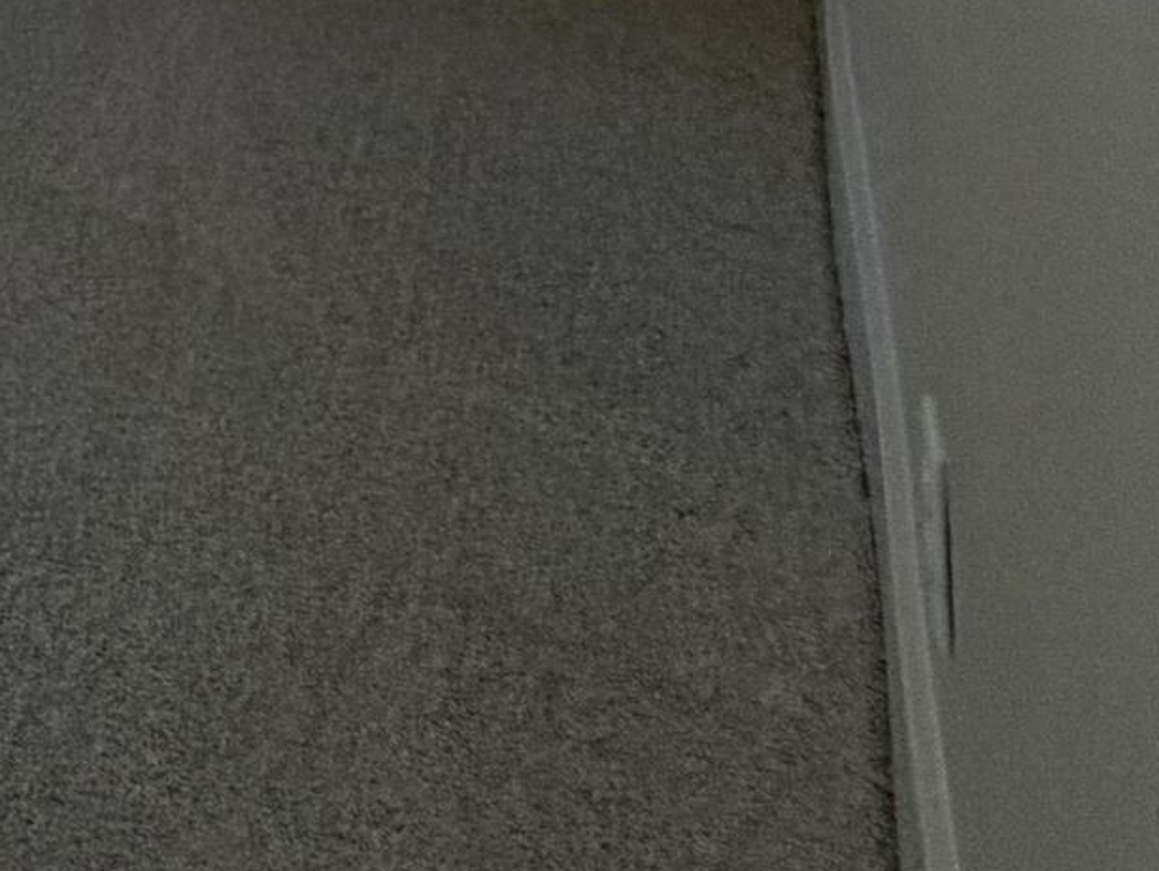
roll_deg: +0.6
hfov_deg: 15.0
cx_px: -1648
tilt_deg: +0.2
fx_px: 2345
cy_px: -1294
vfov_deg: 13.8
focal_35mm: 70
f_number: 2.2
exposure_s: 1/120
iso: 100
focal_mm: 2.22
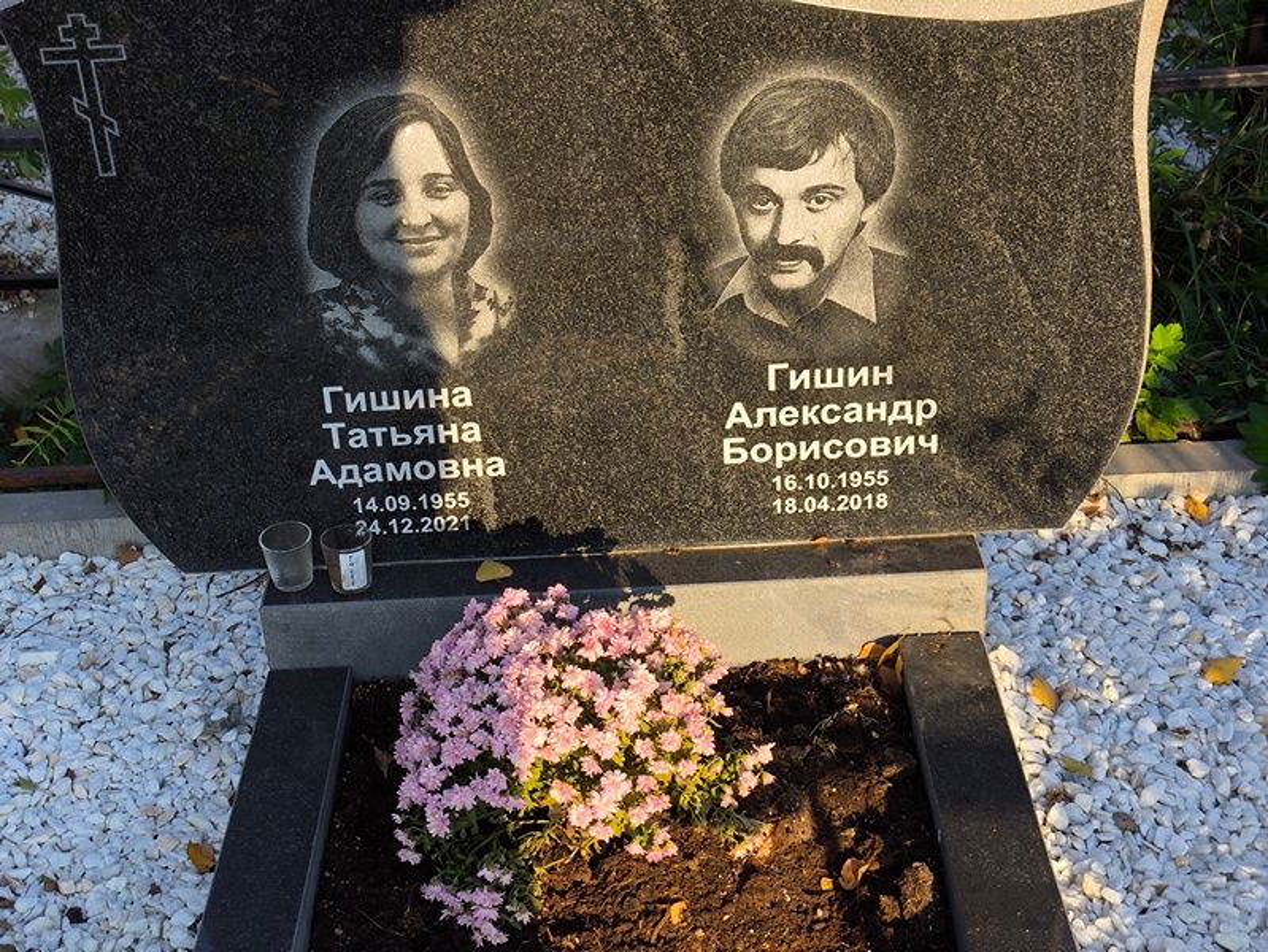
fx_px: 1832
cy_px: 476
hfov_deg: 38.2
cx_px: 634
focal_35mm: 50
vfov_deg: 29.1
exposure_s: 1/636
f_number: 1.7
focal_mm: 4.71
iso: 50
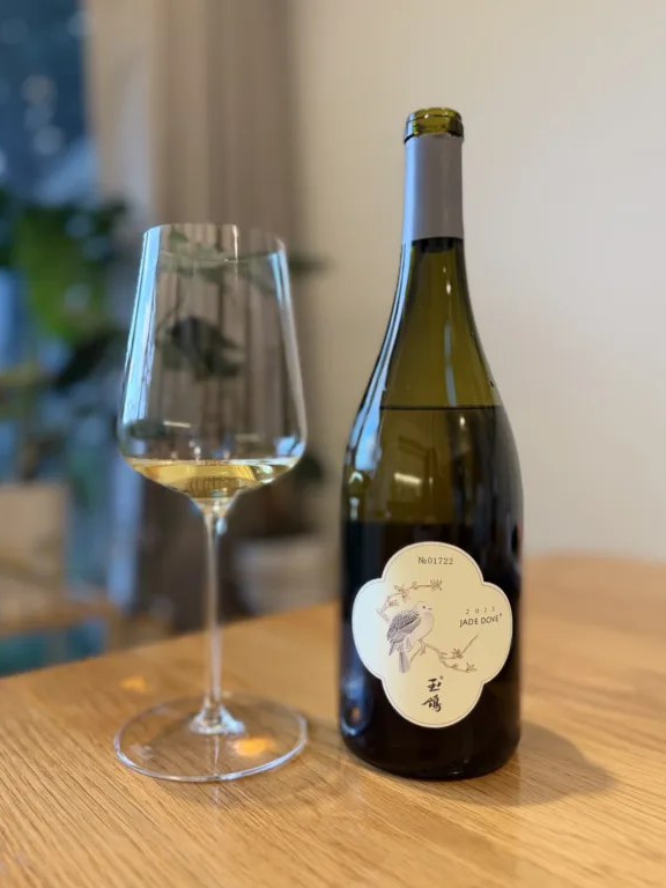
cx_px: 332
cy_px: 444
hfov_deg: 54.9
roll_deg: -0.3
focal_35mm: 25
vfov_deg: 69.4
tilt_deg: -1.0
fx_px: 641
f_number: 1.78
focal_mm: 6.76
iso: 250
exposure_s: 1/50
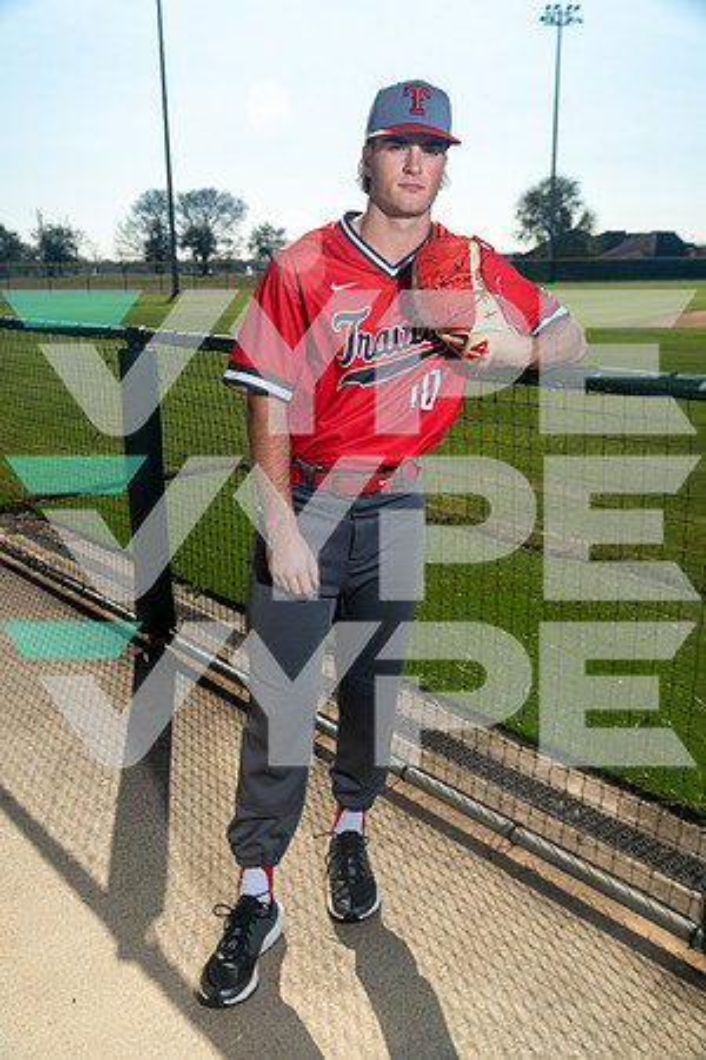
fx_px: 971
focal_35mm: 33
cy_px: 530
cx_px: 353
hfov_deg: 40.0
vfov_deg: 57.2
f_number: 5.6
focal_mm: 33
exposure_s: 1/200
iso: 500
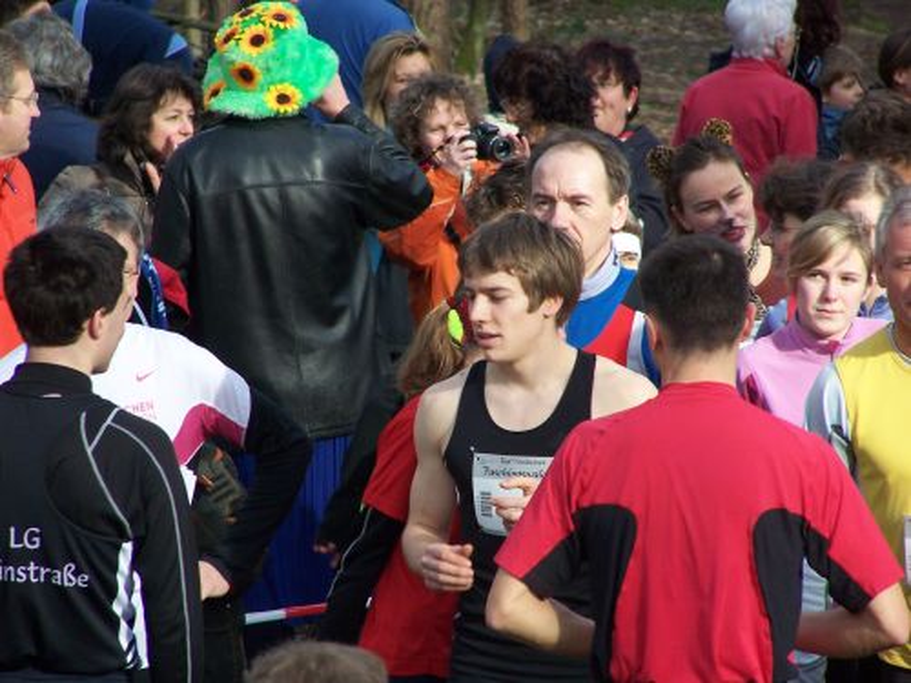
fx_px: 10001
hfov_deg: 5.2
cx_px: 456
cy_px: 342
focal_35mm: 380
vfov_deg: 3.9
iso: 140
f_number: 3.7
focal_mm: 63
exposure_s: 1/320
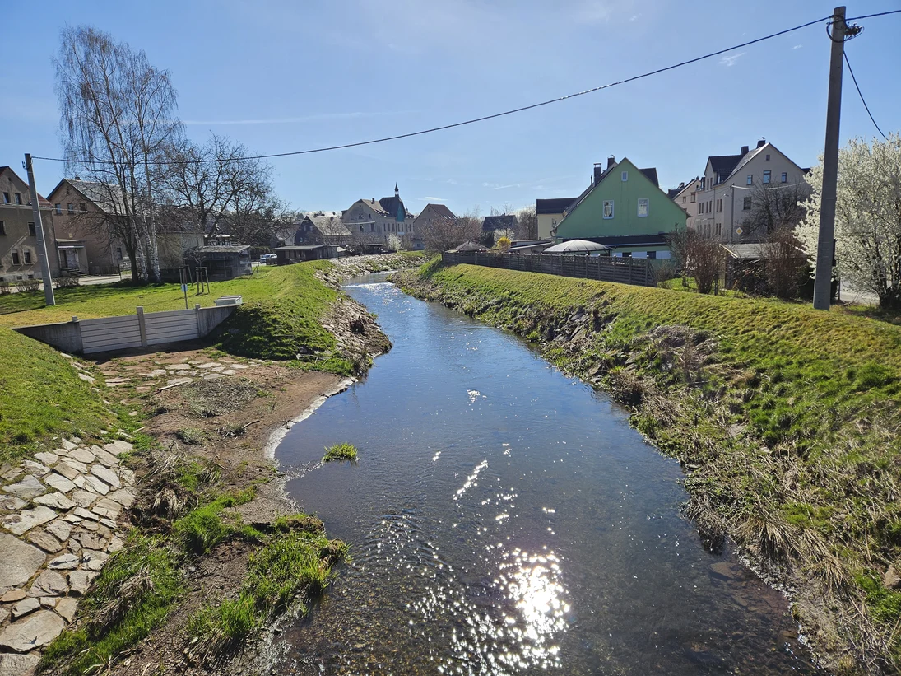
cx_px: 450
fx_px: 599
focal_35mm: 23
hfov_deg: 73.9
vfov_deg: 58.9
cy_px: 338
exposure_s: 1/2812
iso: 25
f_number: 1.8
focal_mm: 5.4
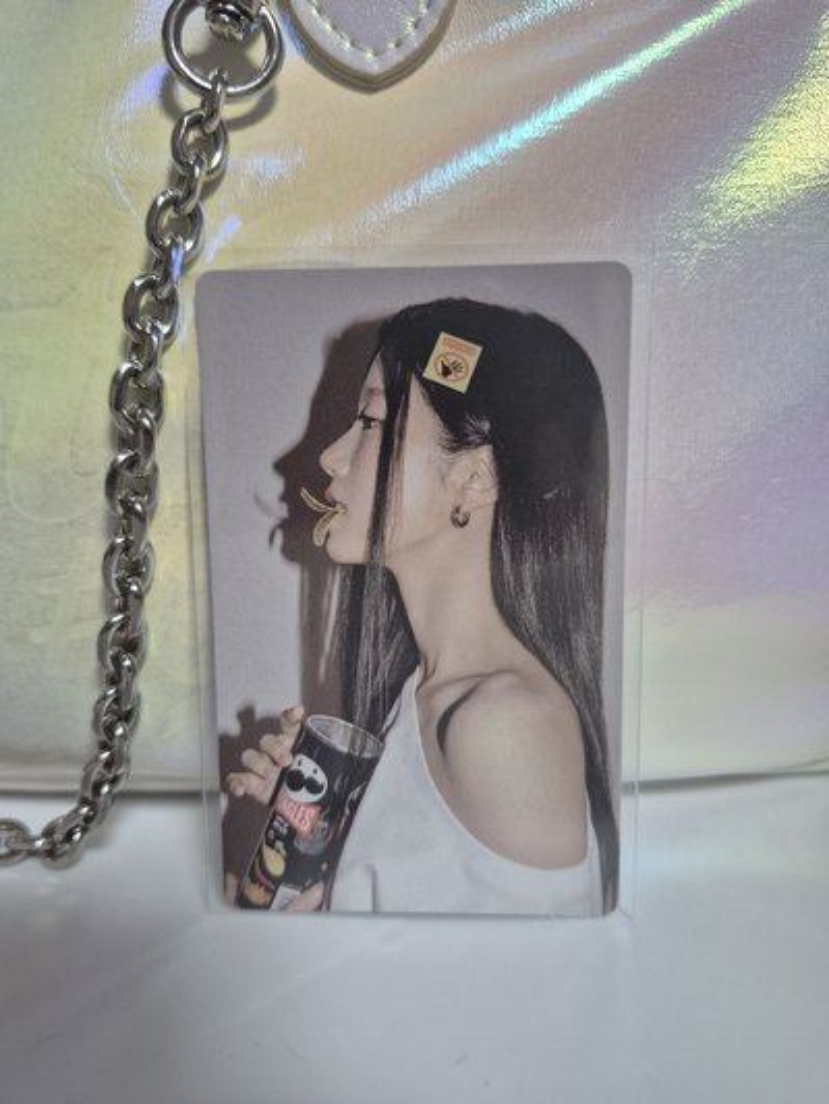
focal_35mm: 23
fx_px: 734
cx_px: 414
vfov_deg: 73.9
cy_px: 552
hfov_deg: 58.9
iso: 160
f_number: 1.8
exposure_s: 1/74
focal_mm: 5.4
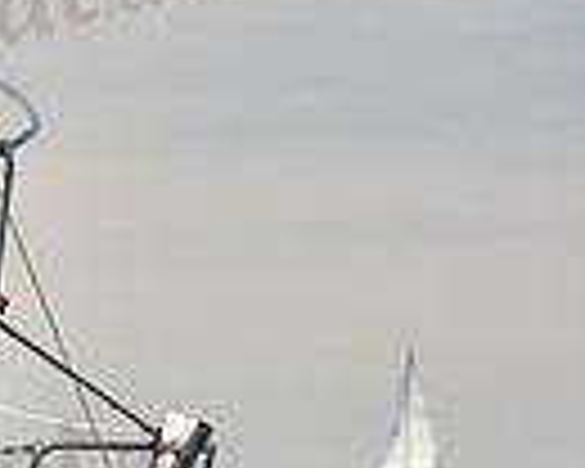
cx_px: -648
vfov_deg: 3.9
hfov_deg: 4.8
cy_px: 335
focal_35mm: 397
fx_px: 6874
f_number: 4.5
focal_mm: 95
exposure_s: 1/800
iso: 250
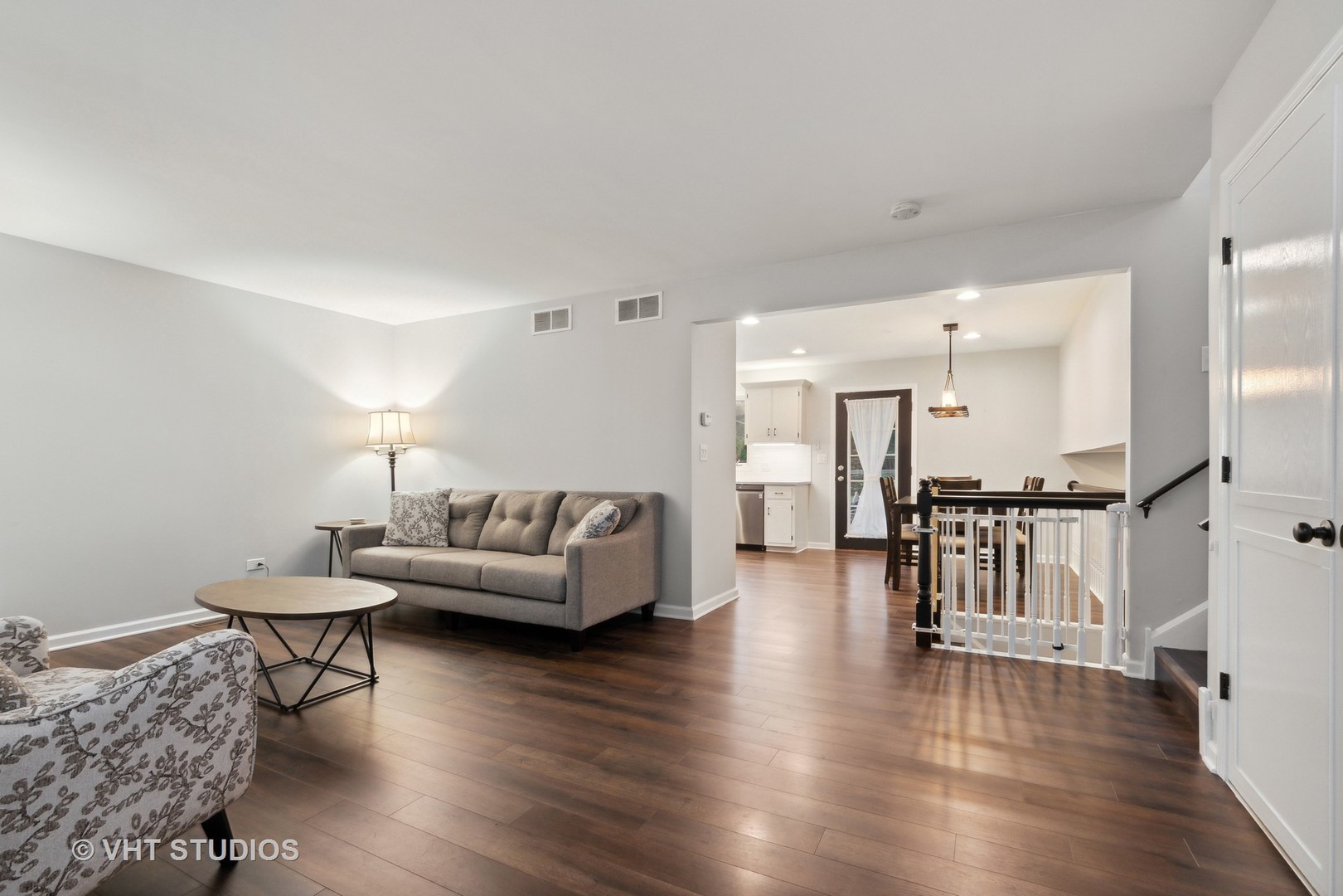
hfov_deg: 100.4
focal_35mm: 15
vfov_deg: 77.3
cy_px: 448
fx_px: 560
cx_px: 672
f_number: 9
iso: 400
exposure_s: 1/10
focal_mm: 10
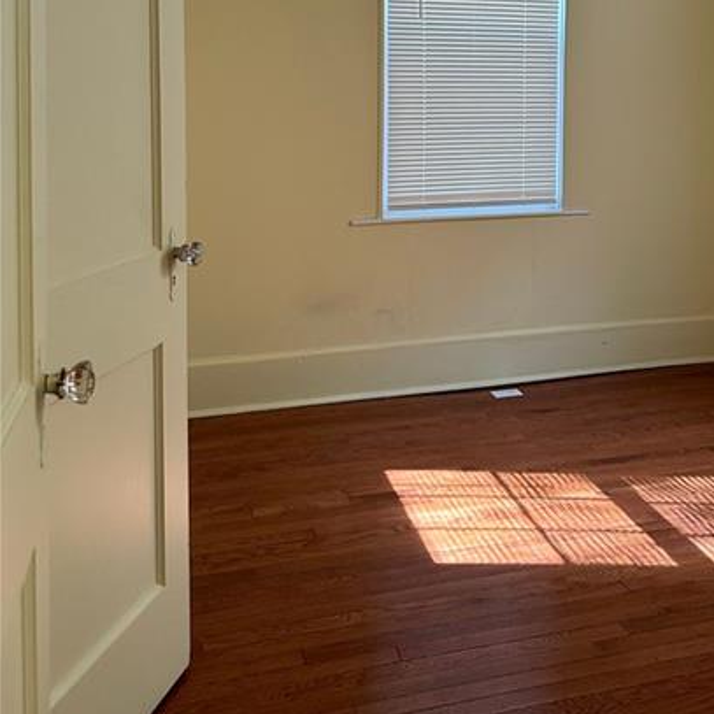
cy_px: 125
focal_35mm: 40
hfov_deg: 41.1
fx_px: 933
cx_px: 503
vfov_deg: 39.9
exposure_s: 1/90
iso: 250
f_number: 1.78
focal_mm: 6.86
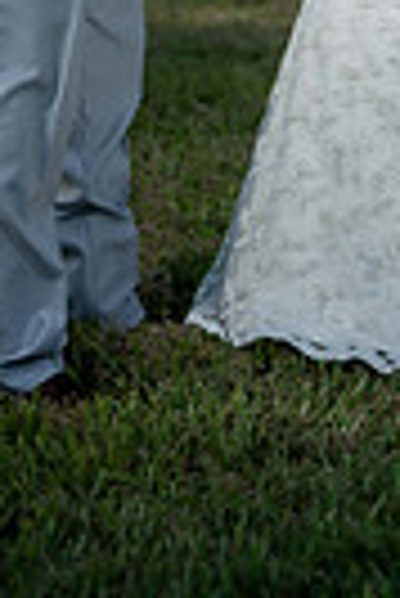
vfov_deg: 10.7
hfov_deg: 7.5
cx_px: 328
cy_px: -405
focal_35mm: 183
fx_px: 3042
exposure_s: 1/3200
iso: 250
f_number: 2.5
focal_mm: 54
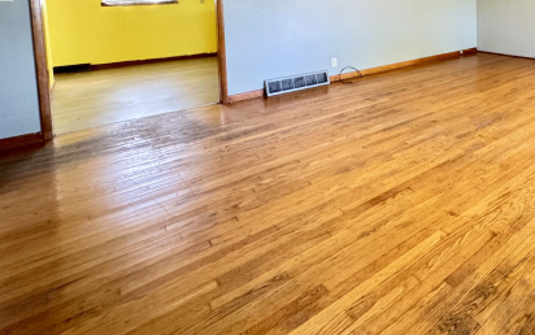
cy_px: 19
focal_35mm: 24
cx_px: 432
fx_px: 350
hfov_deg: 67.4
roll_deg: +0.6
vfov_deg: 45.2
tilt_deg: -4.6
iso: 500
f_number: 2.2
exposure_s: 1/60
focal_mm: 2.22
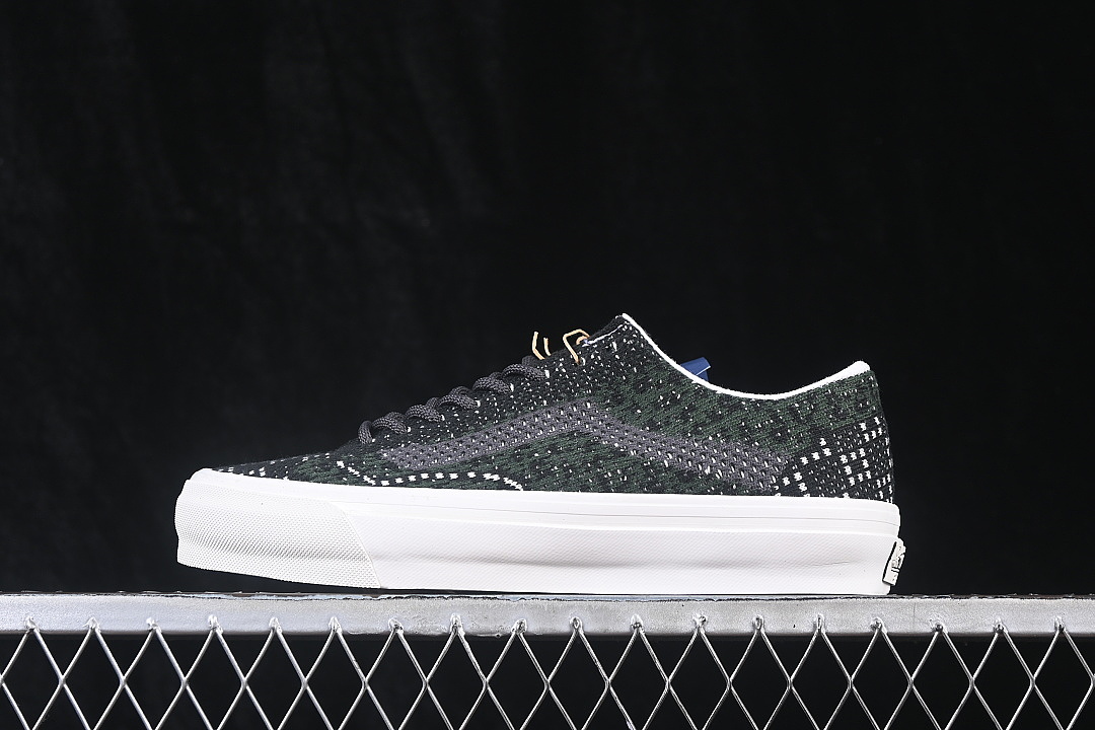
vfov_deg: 18.2
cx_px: 548
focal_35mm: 75
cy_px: 365
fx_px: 2281
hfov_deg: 27.0
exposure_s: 1/60
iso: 160
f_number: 6.3
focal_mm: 50
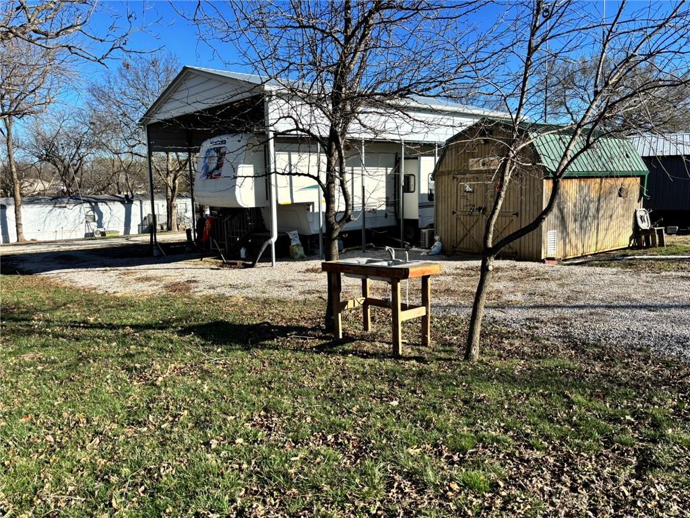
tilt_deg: -8.6
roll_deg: +1.7
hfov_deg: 67.3
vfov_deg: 53.1
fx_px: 518
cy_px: 259
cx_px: 345
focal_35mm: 26
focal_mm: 5.96
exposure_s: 1/2288
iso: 50
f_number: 1.6
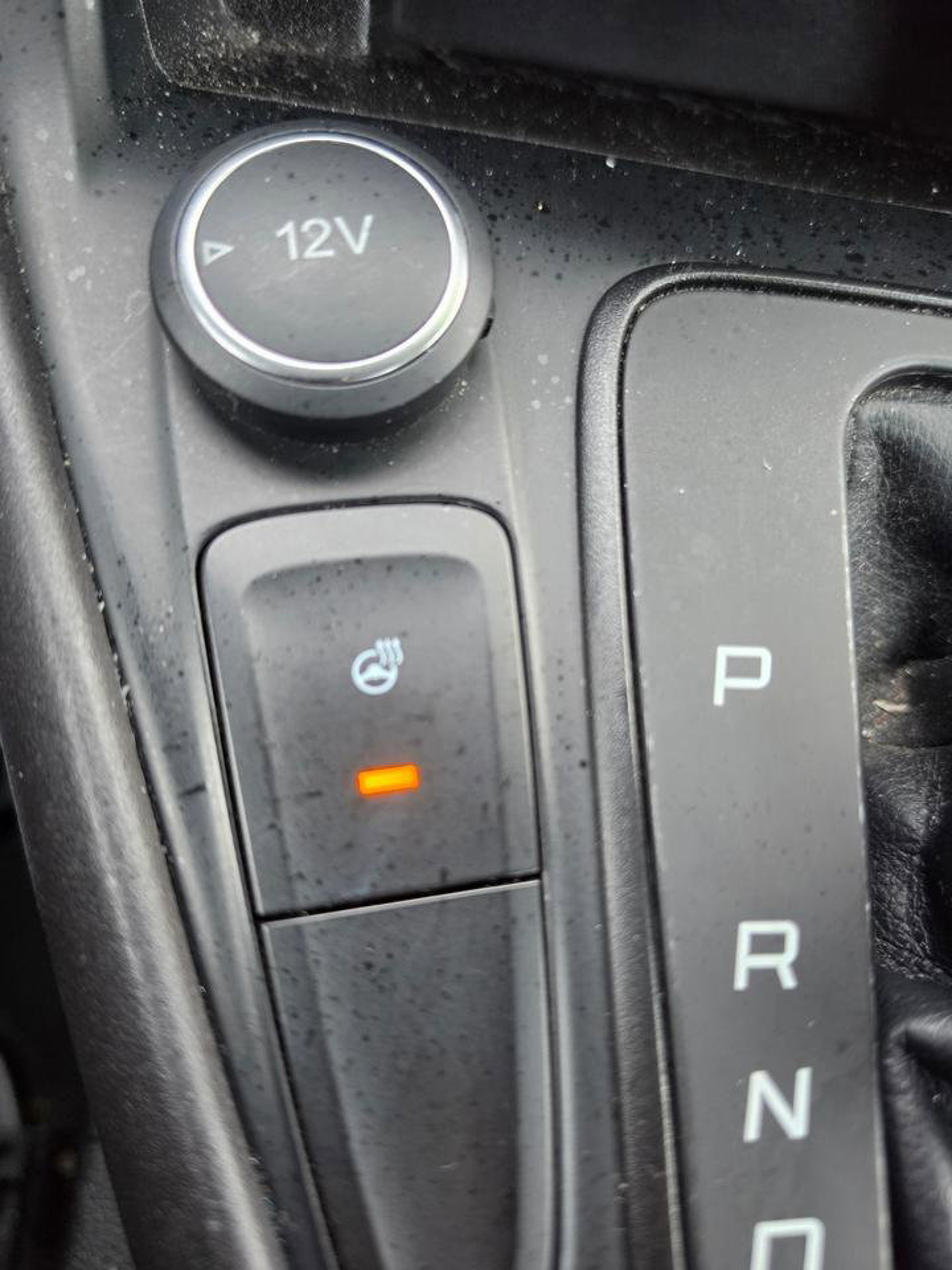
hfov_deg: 58.9
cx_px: 476
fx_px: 843
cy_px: 635
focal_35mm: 23
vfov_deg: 73.9
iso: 400
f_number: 1.4
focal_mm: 6.5
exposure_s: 1/120
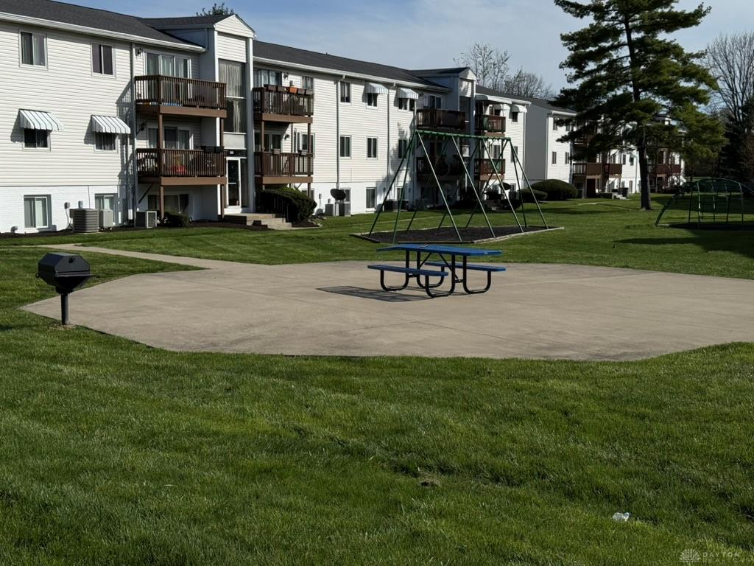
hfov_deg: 39.7
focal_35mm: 48
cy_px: 283
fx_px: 1046
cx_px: 377
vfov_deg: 30.3
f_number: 1.78
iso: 80
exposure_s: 1/11364
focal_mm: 6.76
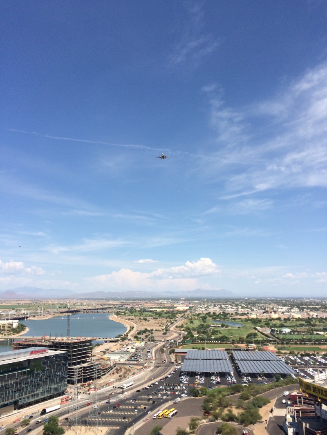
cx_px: 164
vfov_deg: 61.6
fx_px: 365
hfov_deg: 48.2
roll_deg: +1.2
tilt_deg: +9.6
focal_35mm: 29
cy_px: 218
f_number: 2.2
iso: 32
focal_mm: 4.15
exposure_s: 1/3165
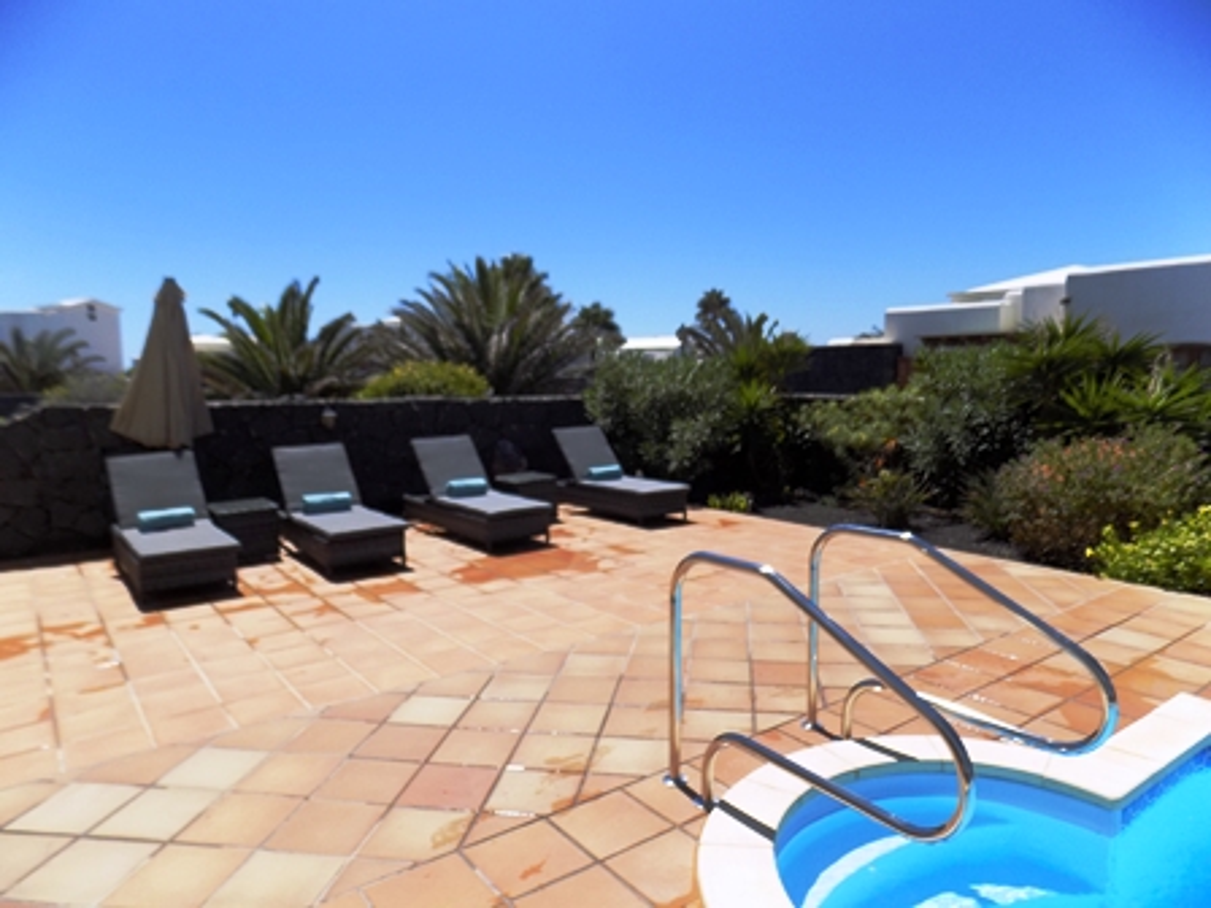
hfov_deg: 73.9
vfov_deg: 58.9
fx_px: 805
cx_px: 606
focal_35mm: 23
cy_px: 454
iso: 80
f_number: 9.9
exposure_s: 1/160
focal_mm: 4
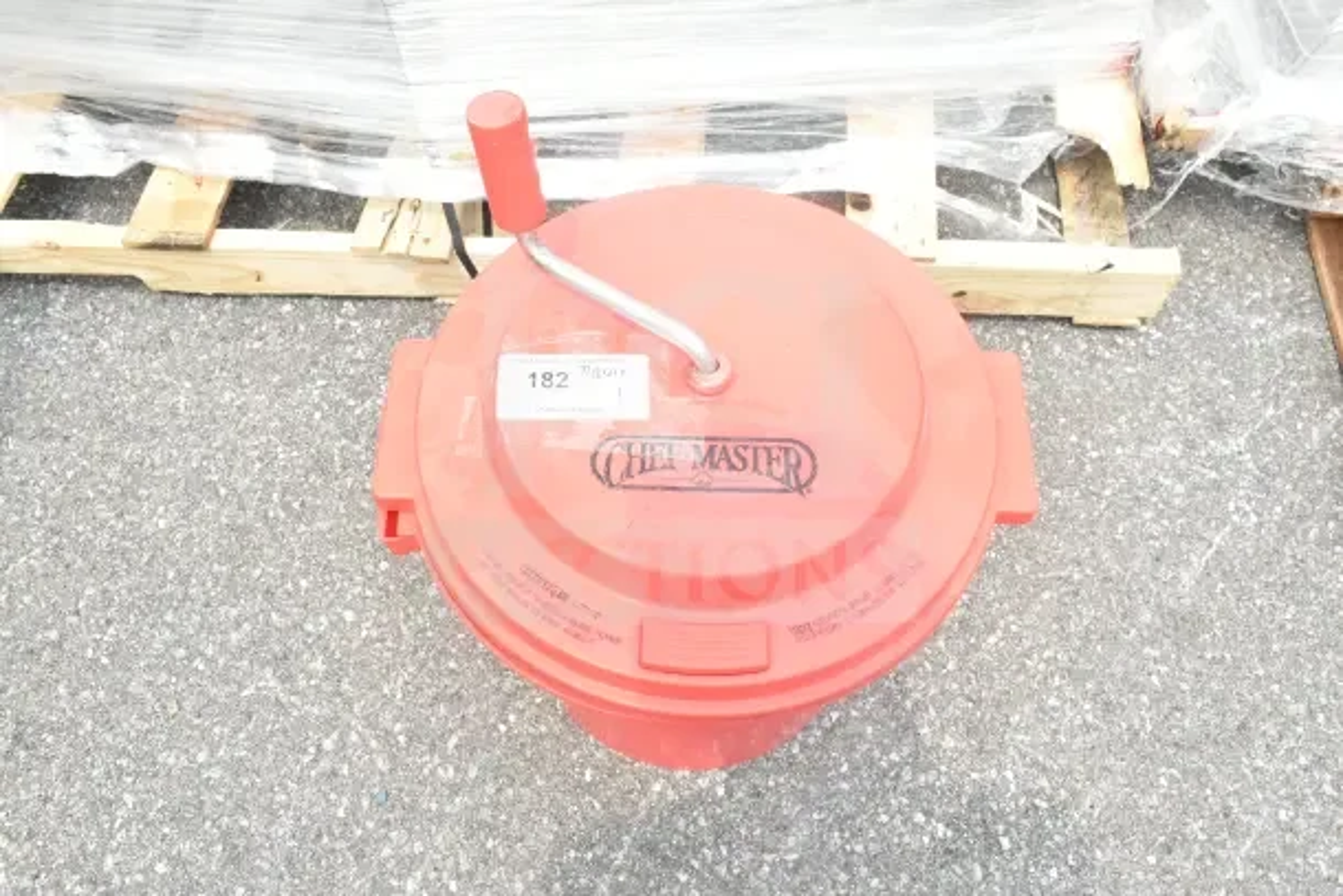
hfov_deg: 61.9
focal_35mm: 30
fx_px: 1119
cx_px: 672
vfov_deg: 43.6
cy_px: 448
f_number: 13
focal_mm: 20
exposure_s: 1/640
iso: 1600
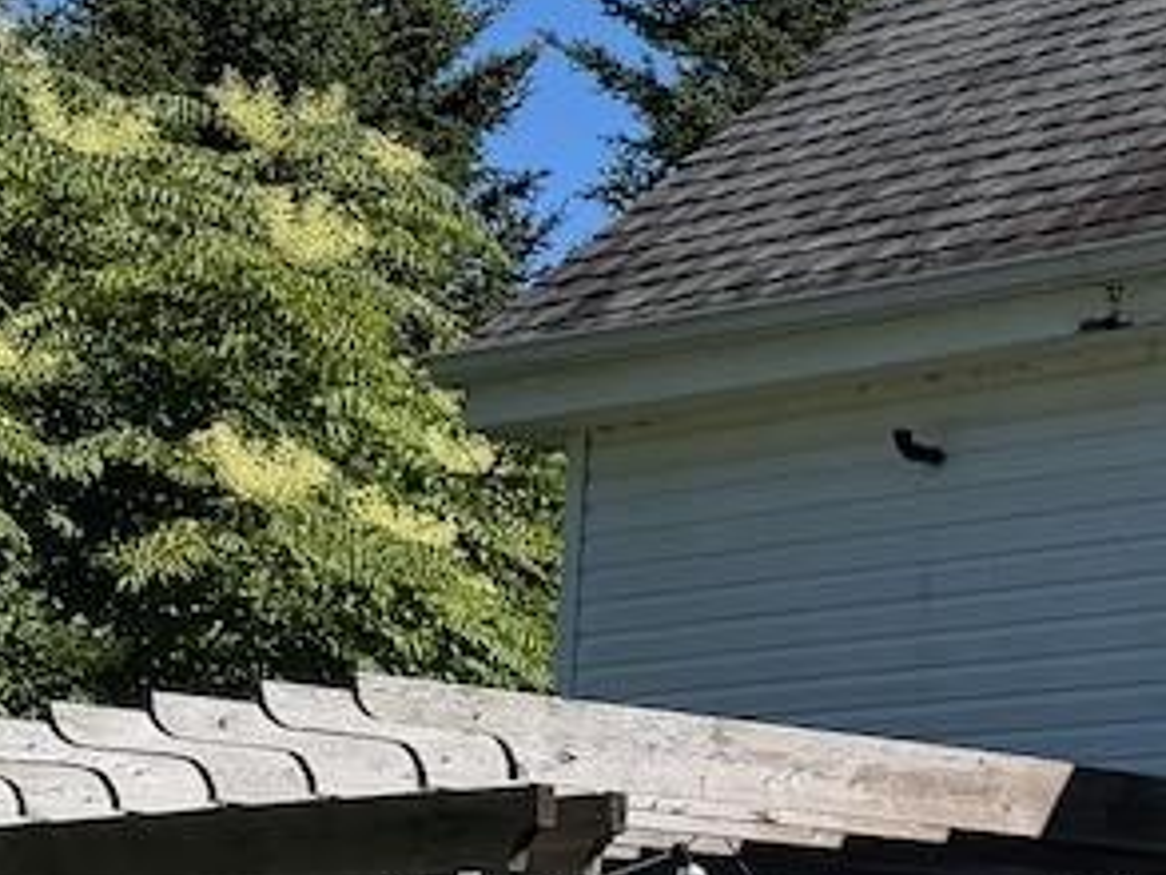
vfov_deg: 11.3
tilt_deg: +6.7
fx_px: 4414
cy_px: 744
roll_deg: -0.7
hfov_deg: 13.8
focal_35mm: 131
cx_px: 1902
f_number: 1.78
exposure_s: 1/4673
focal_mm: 6.76
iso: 100
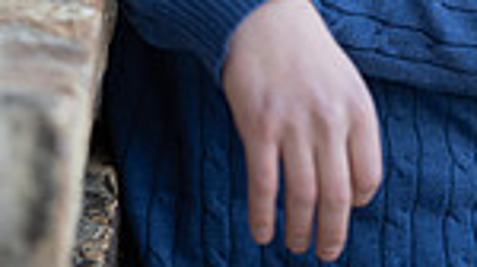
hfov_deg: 8.1
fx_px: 3373
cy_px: -435
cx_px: 350
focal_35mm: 267
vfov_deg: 4.4
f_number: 1.8
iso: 100
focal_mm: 85
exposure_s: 1/160
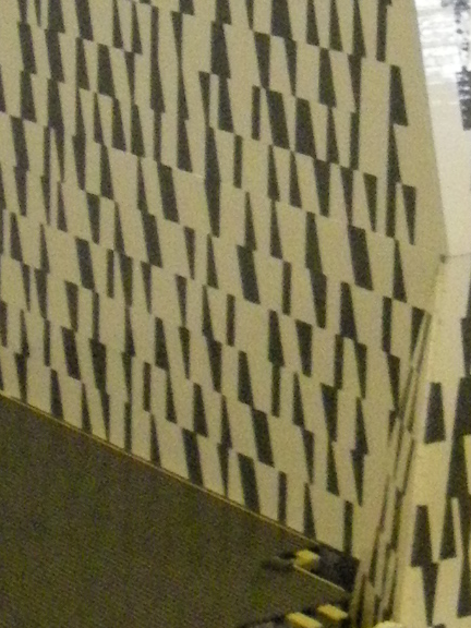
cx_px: 373
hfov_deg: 9.7
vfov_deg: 12.9
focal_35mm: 152
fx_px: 2758
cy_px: 150
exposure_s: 1/40
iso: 800
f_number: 3.5
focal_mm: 6.3
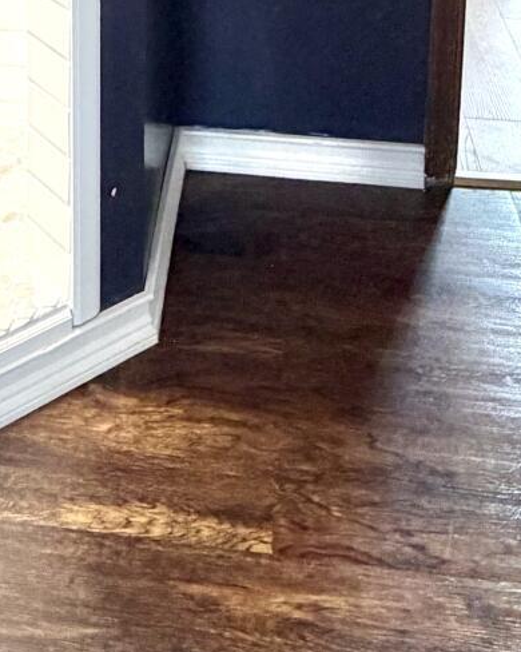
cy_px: -270
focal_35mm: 56
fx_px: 1080
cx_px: 144
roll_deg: -1.1
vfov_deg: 26.5
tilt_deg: -8.4
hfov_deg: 26.8
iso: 250
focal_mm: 2.22
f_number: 2.2
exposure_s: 1/120
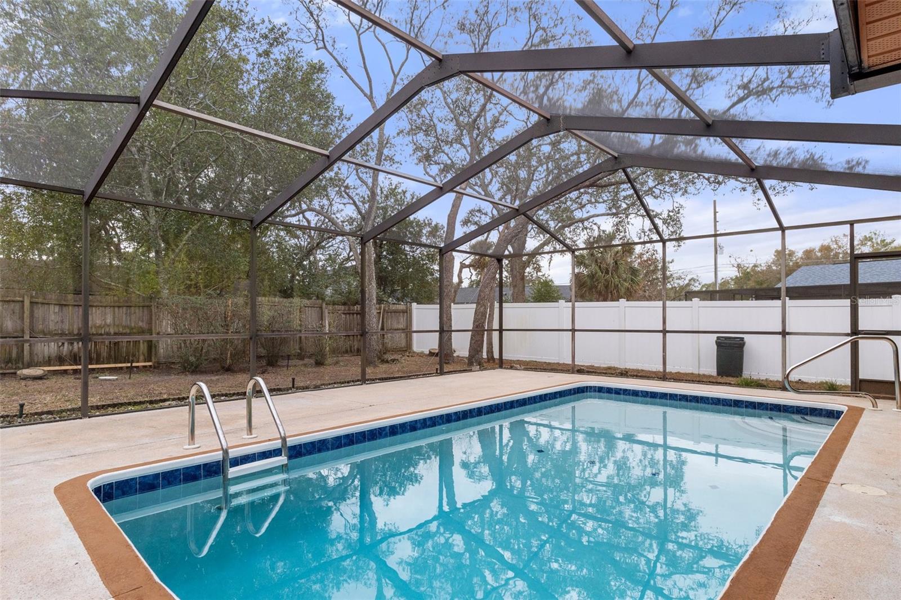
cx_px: 450
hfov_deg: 90.0
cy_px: 300
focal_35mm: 18
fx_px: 450
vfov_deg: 67.4
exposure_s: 1/50
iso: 320
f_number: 8
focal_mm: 12
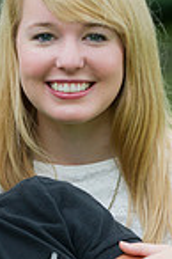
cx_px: 47
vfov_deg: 4.5
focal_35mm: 463
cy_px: 239
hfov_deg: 3.0
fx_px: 3326
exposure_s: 1/100
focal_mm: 150
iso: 640
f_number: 2.8
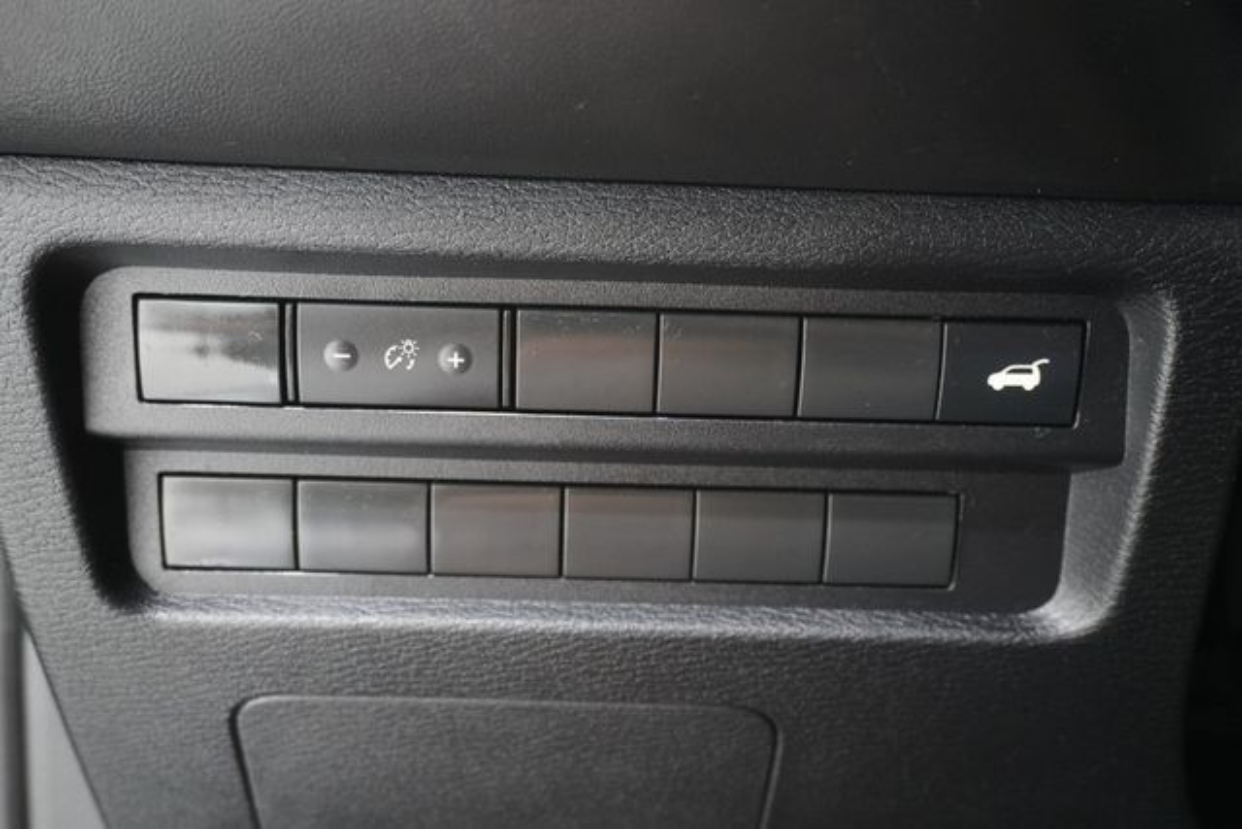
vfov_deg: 31.9
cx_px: 621
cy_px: 414
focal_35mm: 42
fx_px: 1449
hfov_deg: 46.4
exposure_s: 1/60
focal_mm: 28
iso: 4000
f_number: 4.5
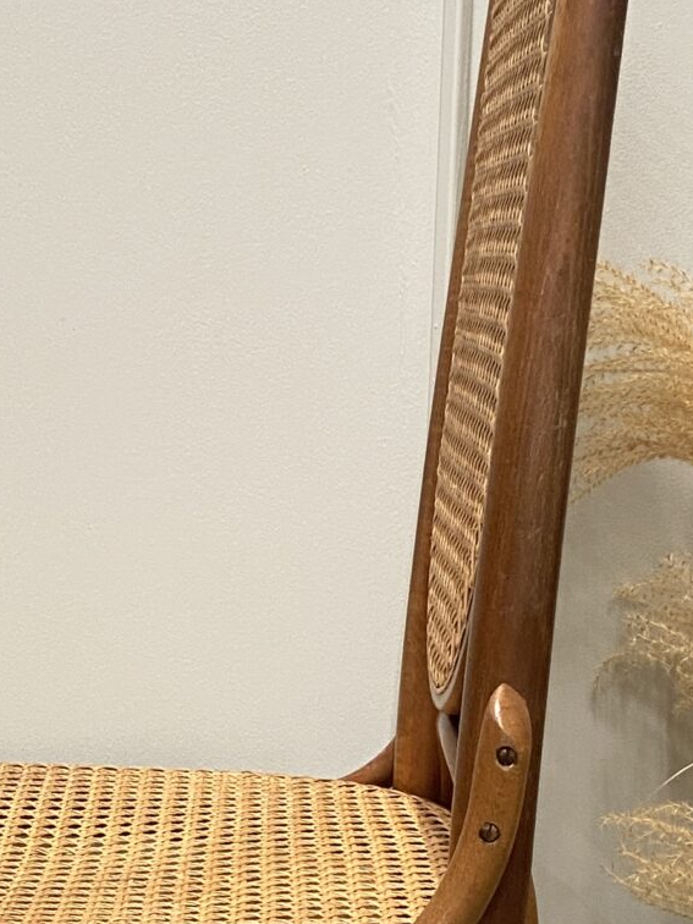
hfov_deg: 16.7
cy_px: 739
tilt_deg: -9.9
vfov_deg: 22.0
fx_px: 2349
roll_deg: -0.2
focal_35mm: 88
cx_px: 143
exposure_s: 1/50
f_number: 1.8
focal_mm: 4.25
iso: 200
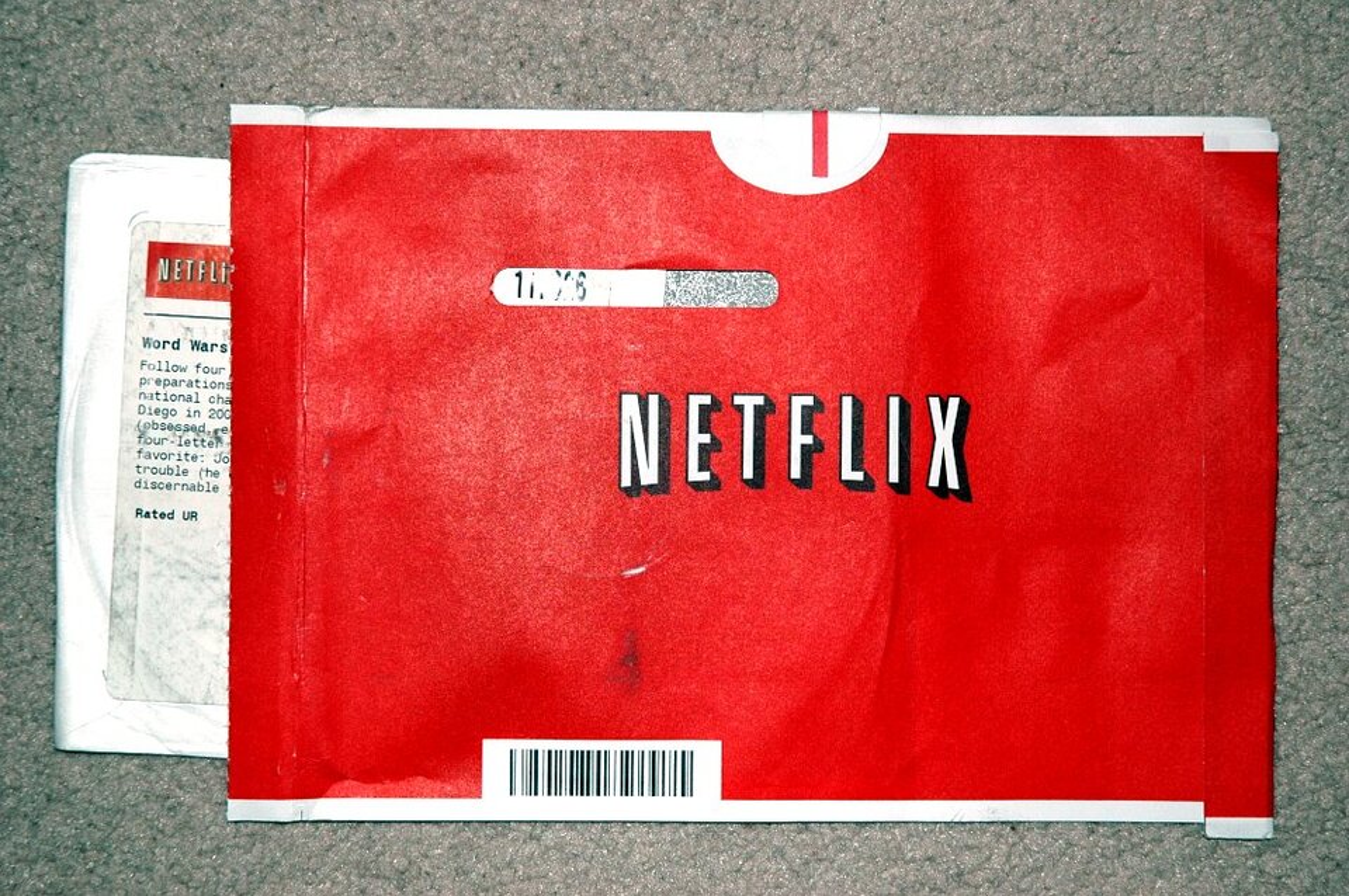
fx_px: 3144
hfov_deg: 24.2
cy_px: 448
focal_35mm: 84
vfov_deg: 16.2
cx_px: 674
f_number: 4.5
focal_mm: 56
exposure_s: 1/400
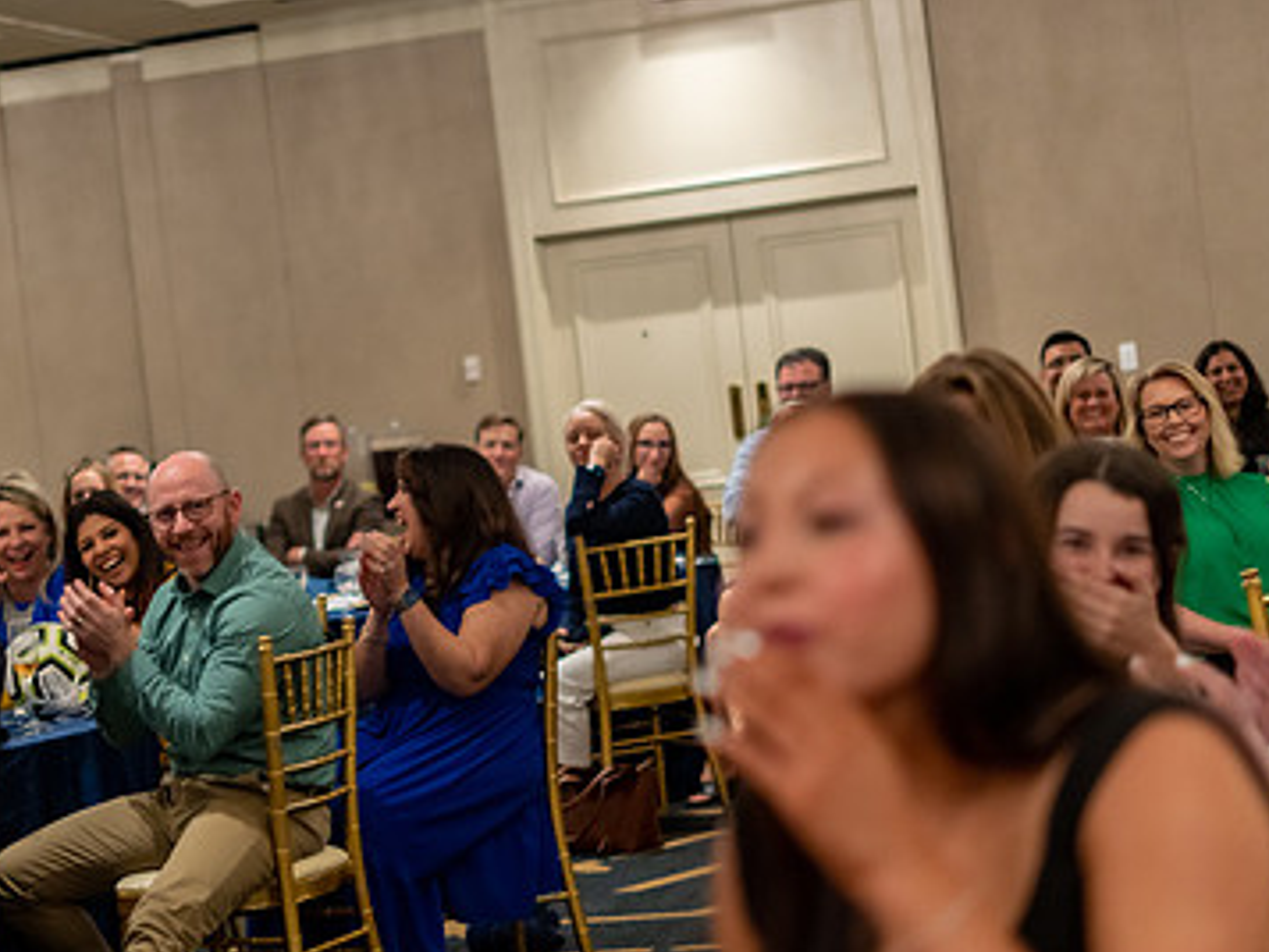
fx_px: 3264
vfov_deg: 16.6
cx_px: 387
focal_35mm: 89
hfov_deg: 21.9
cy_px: 462
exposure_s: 1/250
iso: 1000
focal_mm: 50
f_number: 1.8
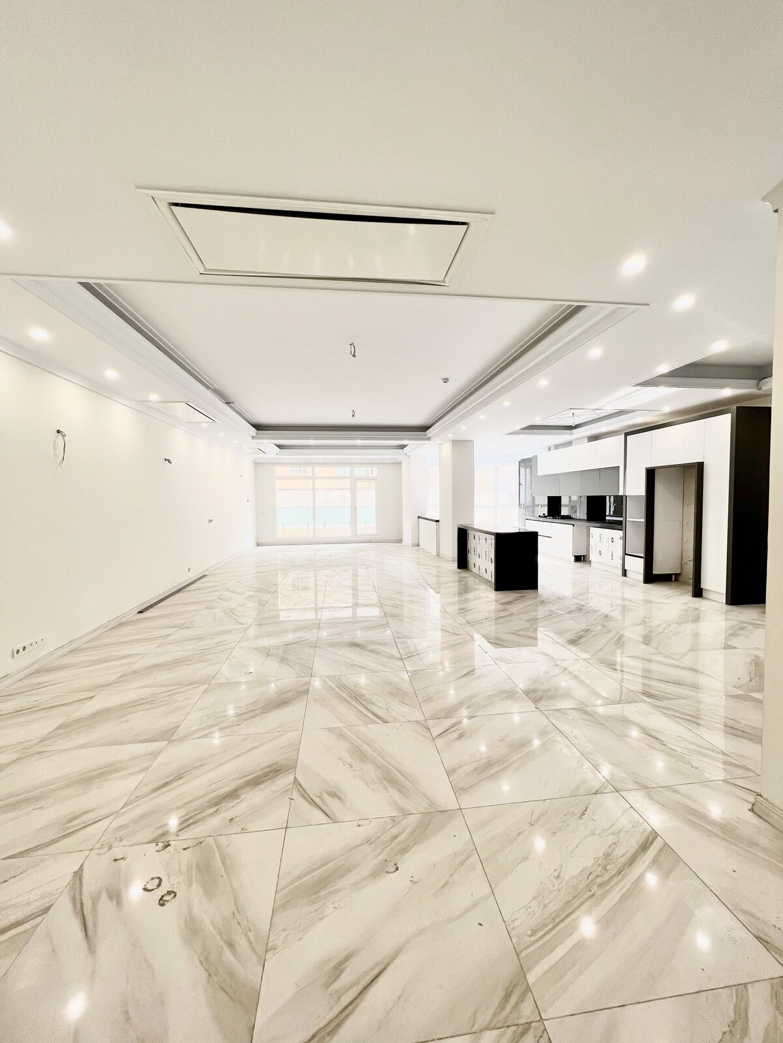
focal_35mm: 13
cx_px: 392
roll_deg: +0.8
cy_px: 522
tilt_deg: -3.0
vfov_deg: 106.2
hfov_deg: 89.9
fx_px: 392
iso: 50
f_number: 1.8
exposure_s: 1/100
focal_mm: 1.57
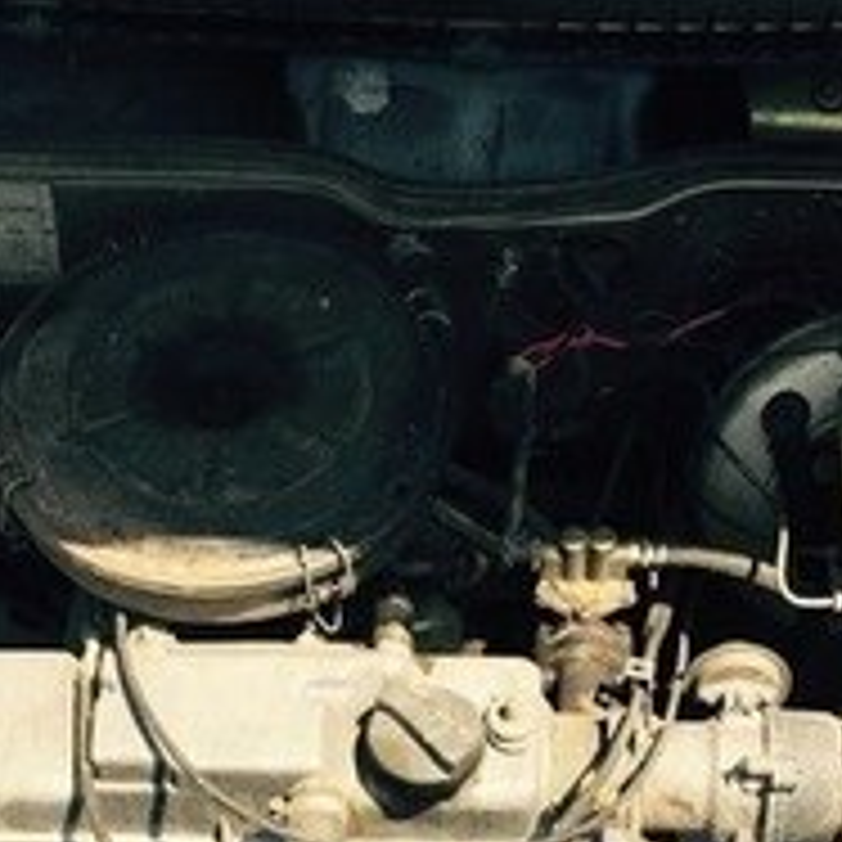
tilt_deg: -52.4
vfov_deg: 24.0
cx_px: 315
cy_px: 892
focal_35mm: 68
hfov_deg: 25.3
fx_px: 1871
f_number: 2.2
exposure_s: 1/1364
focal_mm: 4.15
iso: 32
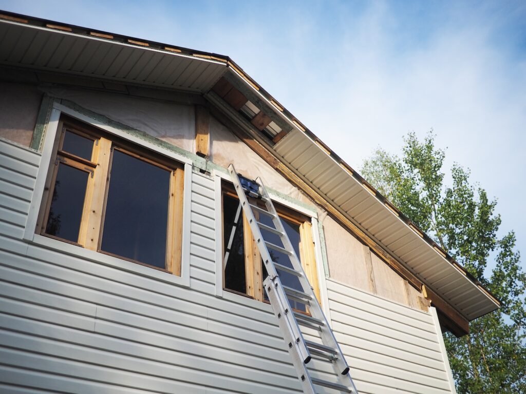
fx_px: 608
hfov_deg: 46.8
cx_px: 263
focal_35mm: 40
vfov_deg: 36.0
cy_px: 197
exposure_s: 1/8000
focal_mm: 20
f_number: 1.7
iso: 200
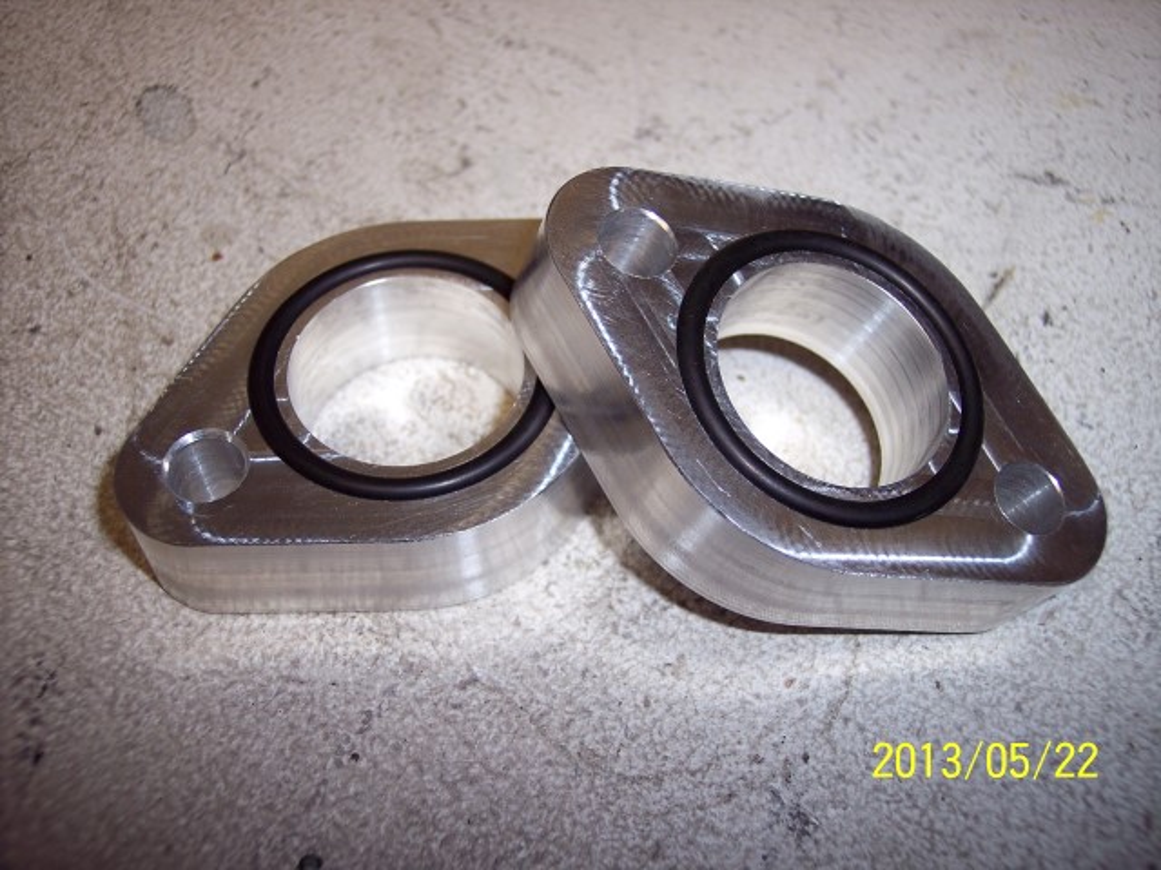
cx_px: 580
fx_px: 1308
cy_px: 435
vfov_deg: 36.8
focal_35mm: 39
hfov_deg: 47.9
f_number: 2.8
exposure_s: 1/60
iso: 100
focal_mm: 8
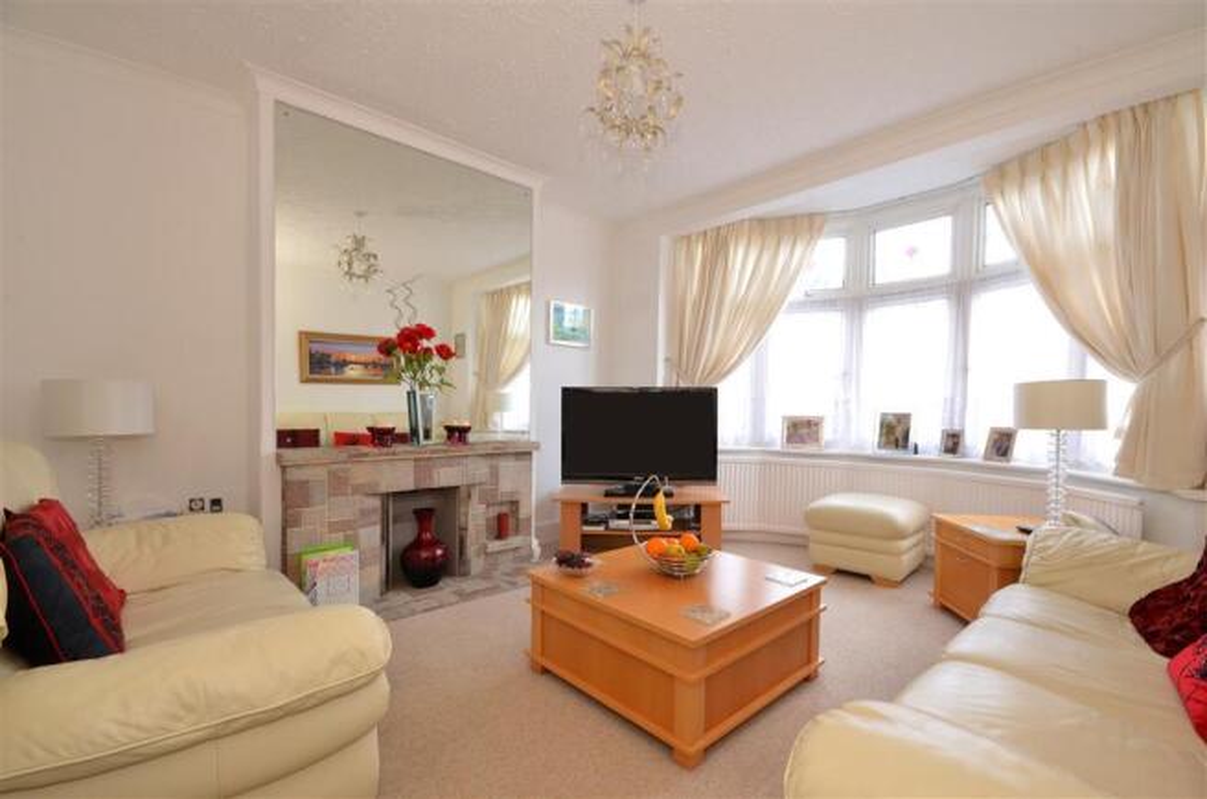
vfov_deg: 77.0
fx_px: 502
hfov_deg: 100.5
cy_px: 400
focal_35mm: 15
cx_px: 604
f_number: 14
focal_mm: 10
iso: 640
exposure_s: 1/13
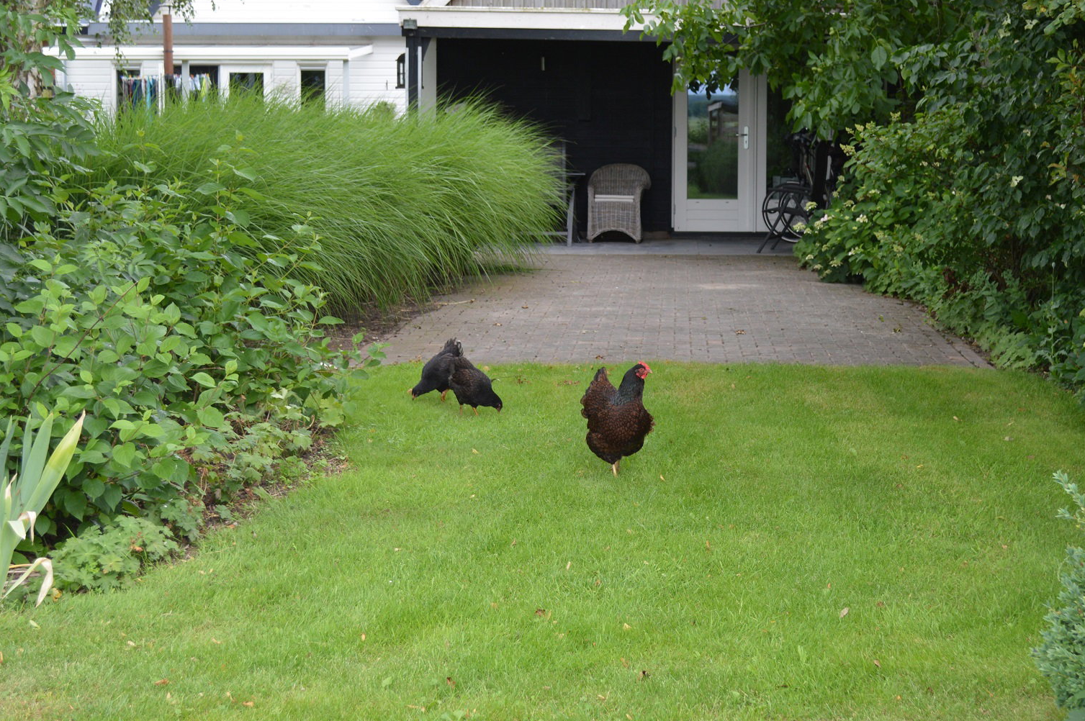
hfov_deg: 29.0
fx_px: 2098
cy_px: 260
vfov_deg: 19.5
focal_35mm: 70
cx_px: 557
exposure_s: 1/125
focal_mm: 35
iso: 180
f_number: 5.6
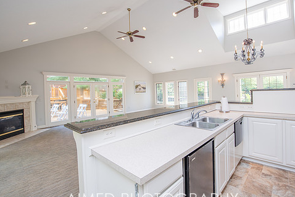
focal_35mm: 17
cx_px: 153
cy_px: 91
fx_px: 139
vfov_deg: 70.4
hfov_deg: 93.2
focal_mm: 14
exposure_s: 1/30
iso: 250
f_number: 7.1
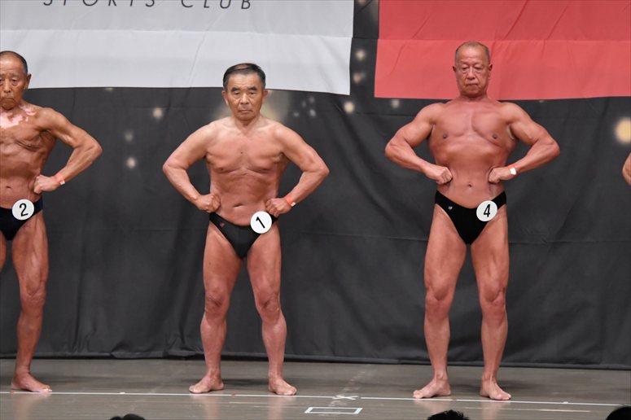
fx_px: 4205
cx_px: 316
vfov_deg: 5.7
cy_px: 210
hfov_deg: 8.6
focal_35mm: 240
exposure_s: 1/400
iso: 5000
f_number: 5.6
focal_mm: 160
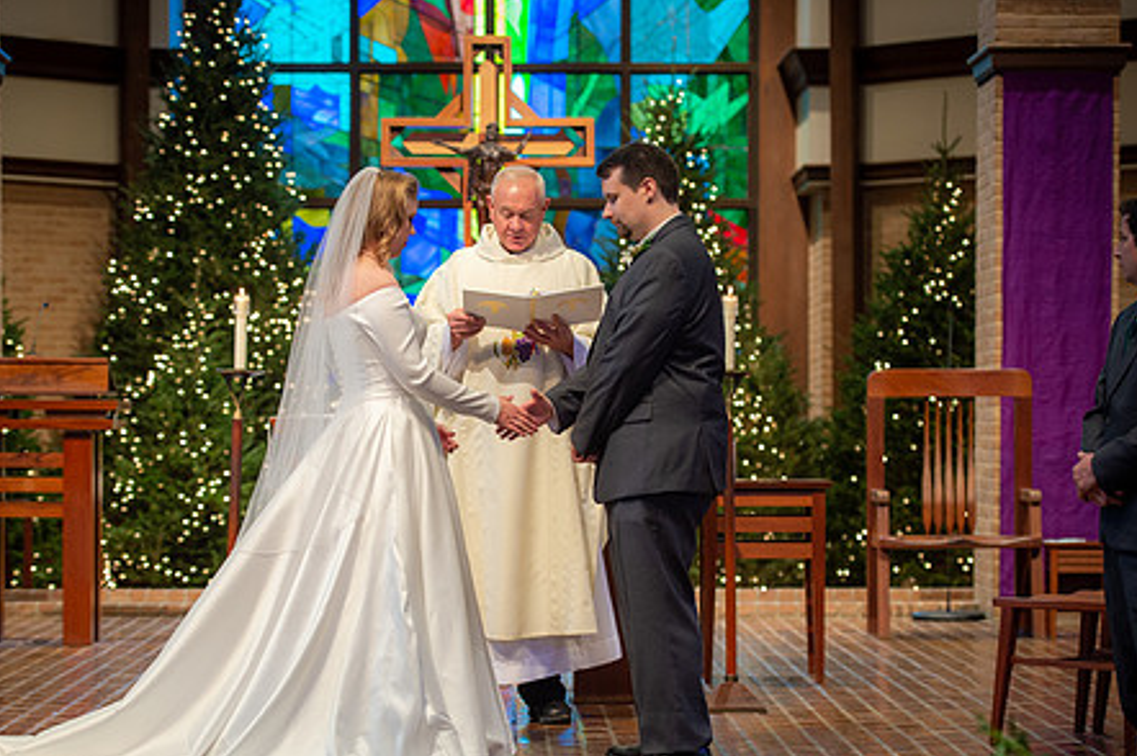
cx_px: 535
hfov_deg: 19.5
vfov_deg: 13.0
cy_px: 491
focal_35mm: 105
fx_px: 3314
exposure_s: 1/100
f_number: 2.8
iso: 1600
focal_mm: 80
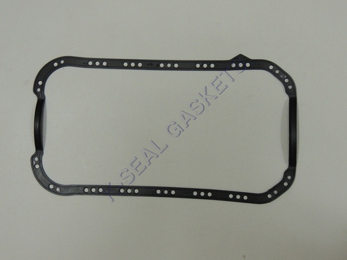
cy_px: 130
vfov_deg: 24.4
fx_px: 601
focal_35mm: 60
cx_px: 174
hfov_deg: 32.2
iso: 400
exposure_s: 1/25
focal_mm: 10.7
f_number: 3.7
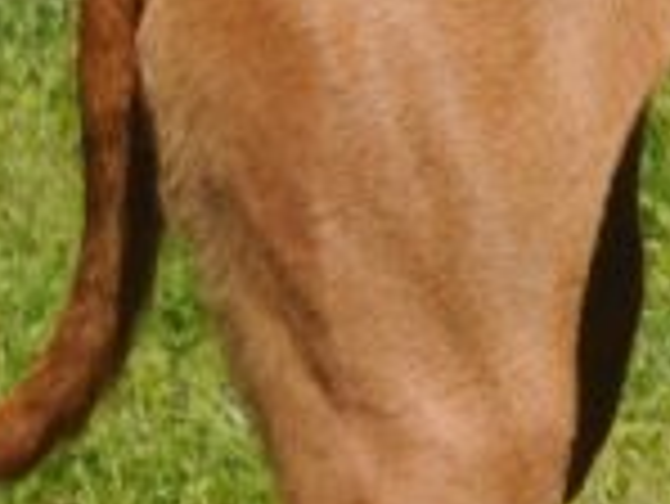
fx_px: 16504
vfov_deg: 1.7
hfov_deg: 2.3
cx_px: 1309
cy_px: 184
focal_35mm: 852
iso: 800
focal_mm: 86
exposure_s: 1/800
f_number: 14
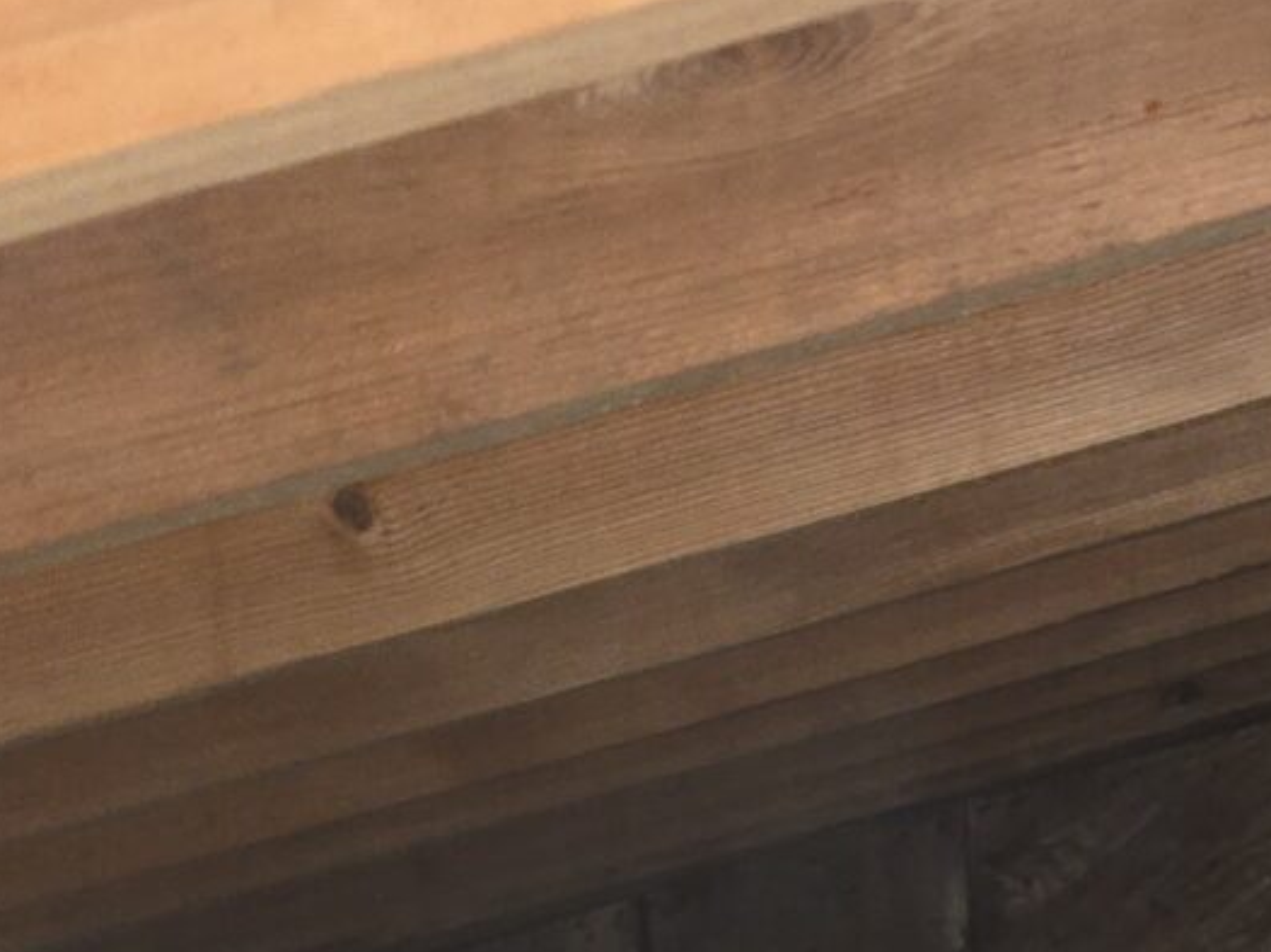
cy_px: 1571
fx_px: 4110
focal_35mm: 112
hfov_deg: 17.1
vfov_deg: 12.4
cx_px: 1300
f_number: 1.8
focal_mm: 5.4
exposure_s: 1/12
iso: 125
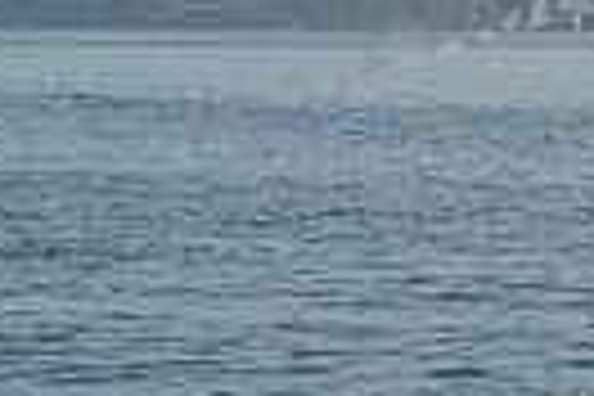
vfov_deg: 4.4
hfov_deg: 6.7
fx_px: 5082
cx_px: 122
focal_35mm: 308
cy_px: -214
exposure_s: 1/800
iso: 320
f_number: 10
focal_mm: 70
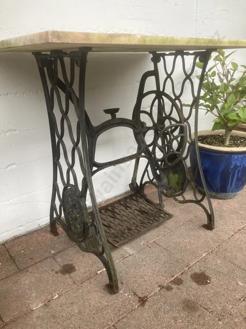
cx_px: 123
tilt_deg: -16.7
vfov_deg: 63.4
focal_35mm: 28
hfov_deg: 49.7
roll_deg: +1.5
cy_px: 164
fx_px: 265
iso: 64
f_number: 1.8
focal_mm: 3.99
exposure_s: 1/121
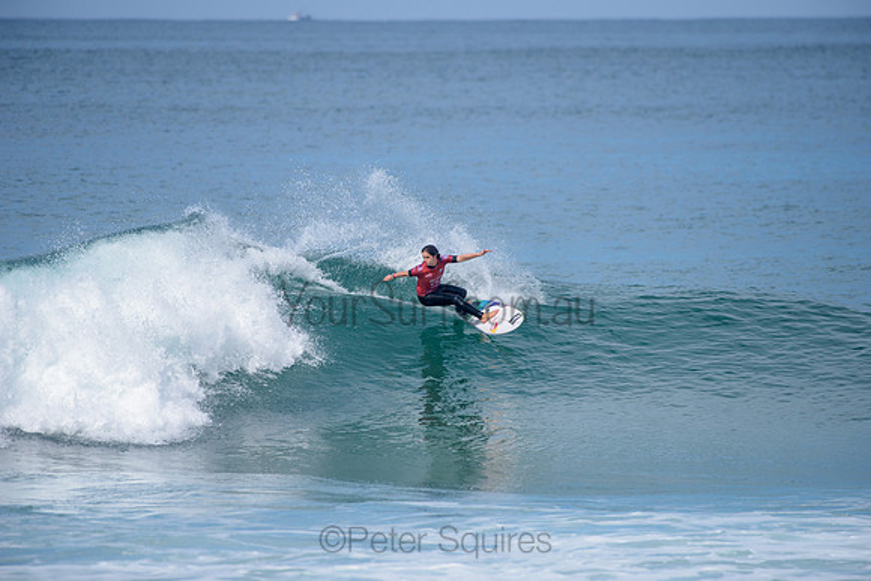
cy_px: 290
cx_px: 436
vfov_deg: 2.8
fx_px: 12099
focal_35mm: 500
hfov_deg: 4.1
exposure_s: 1/2500
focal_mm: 500
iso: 250
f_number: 6.3
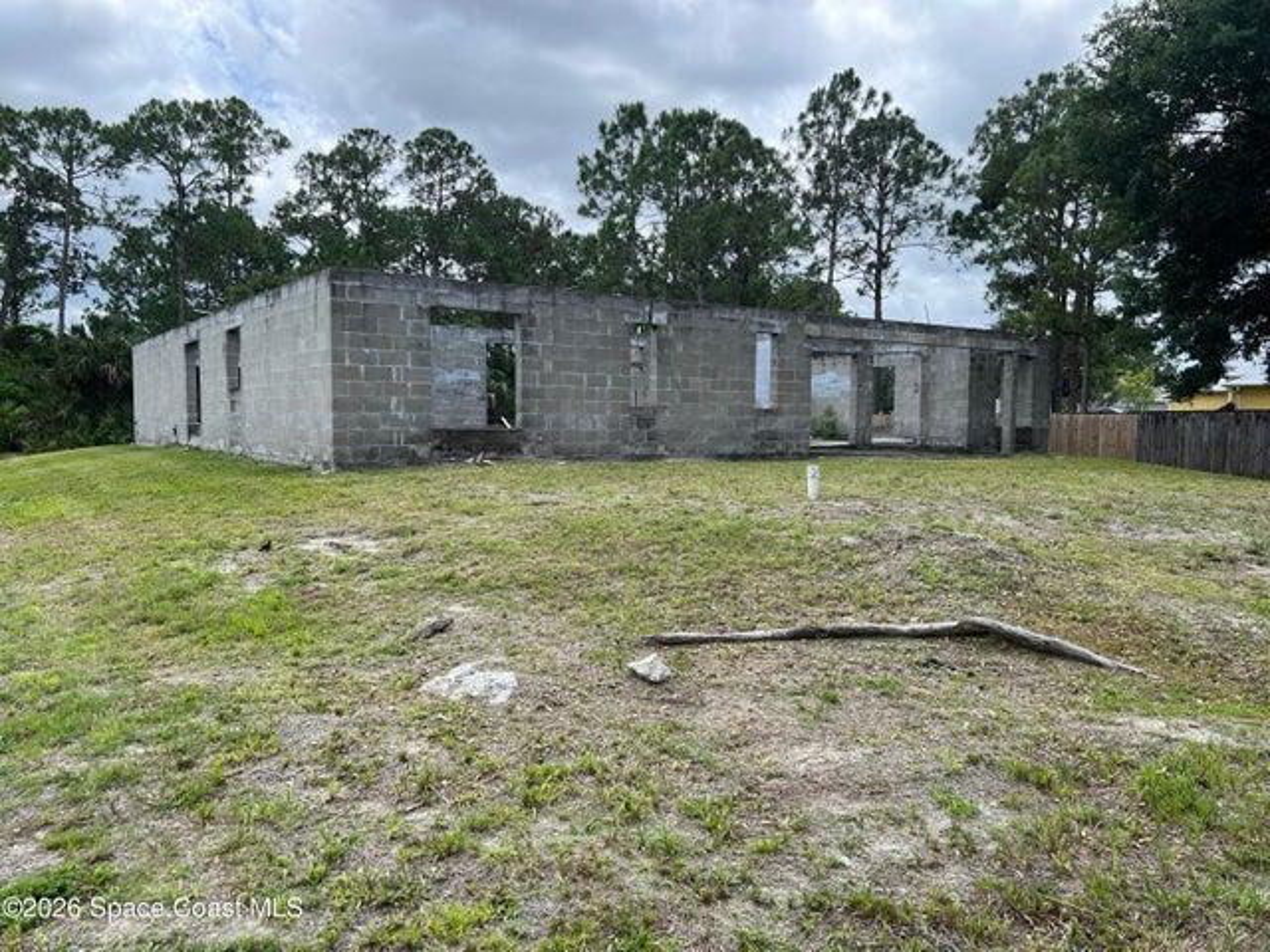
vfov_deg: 53.1
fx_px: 954
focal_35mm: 26
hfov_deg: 67.3
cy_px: 476
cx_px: 635
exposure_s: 1/1901
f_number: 1.5
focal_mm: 5.7
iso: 50
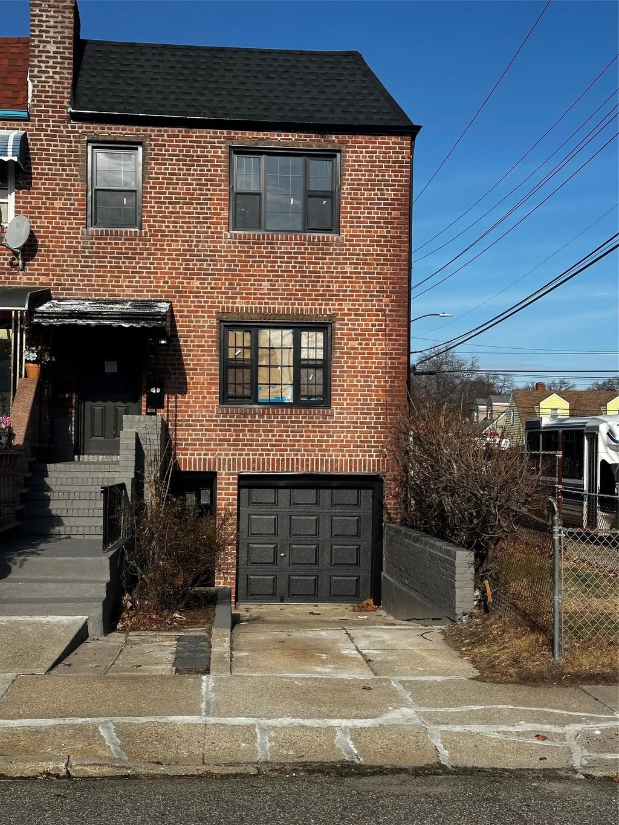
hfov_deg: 30.3
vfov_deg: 39.7
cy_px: 412
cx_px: 310
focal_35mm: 48
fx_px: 1144
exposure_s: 1/5000
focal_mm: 6.86
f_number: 1.78
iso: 64
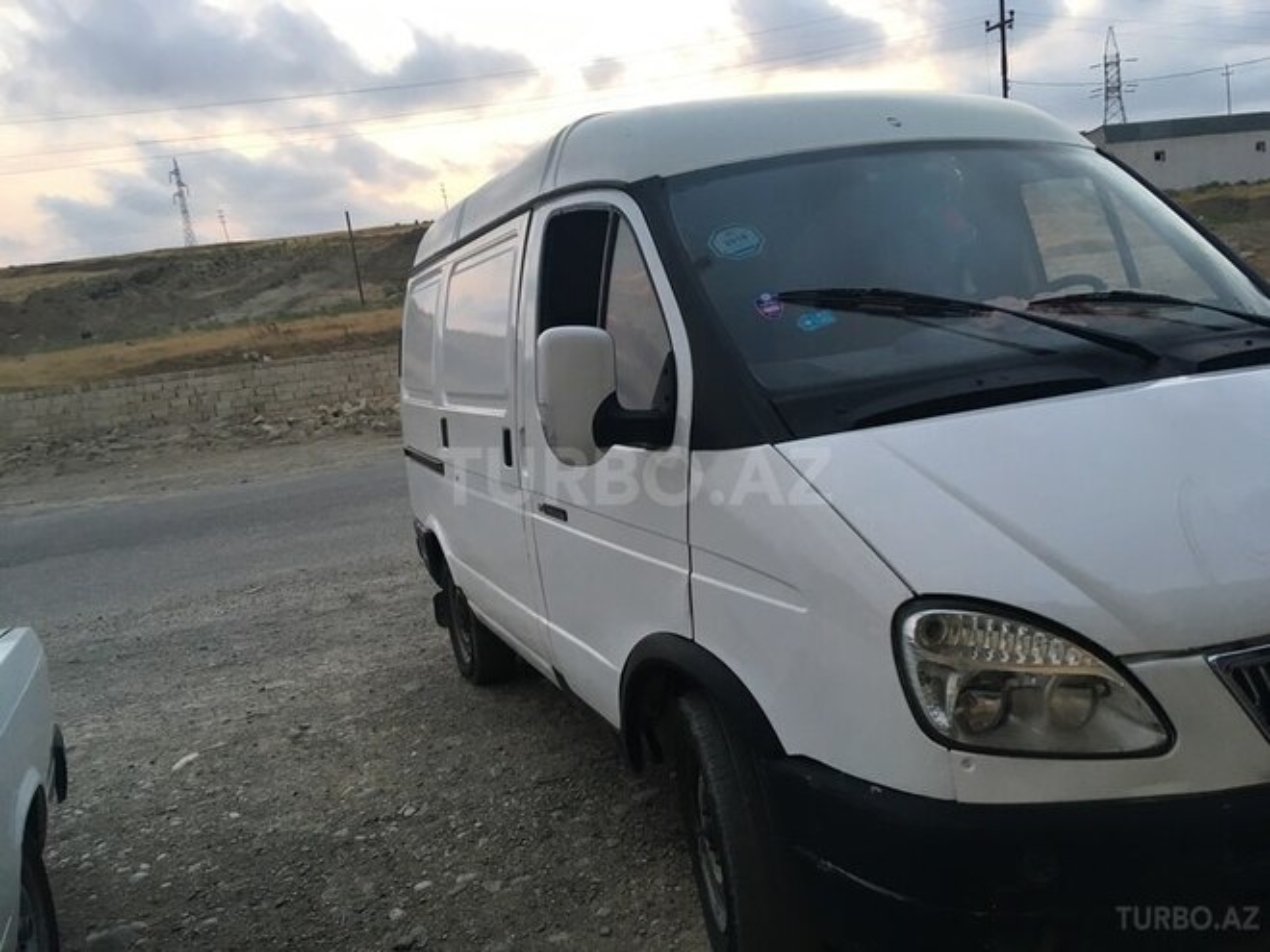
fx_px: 1064
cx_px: 635
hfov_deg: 61.7
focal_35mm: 29
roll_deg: +5.3
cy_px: 476
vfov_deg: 48.2
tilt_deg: -9.7
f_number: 2.2
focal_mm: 4.15
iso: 40
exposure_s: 1/33
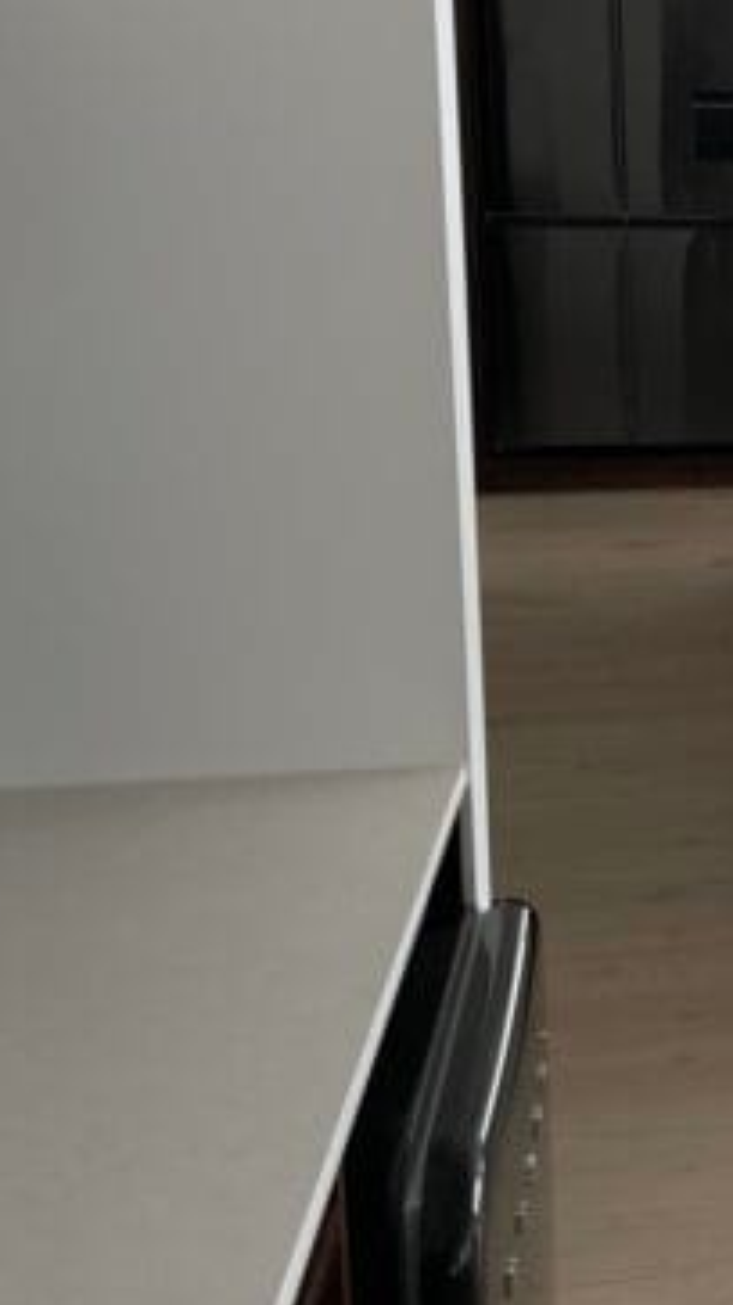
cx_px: 1204
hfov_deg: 17.3
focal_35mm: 60
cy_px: 482
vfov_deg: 34.7
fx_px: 2075
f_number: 1.6
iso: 32
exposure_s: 1/287
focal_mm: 4.2
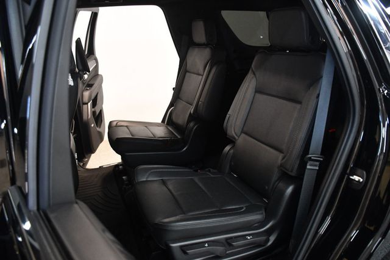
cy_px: 130
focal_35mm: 27
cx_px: 195
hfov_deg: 67.4
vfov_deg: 47.9
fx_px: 292
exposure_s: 1/80
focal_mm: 18
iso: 3200
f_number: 3.5
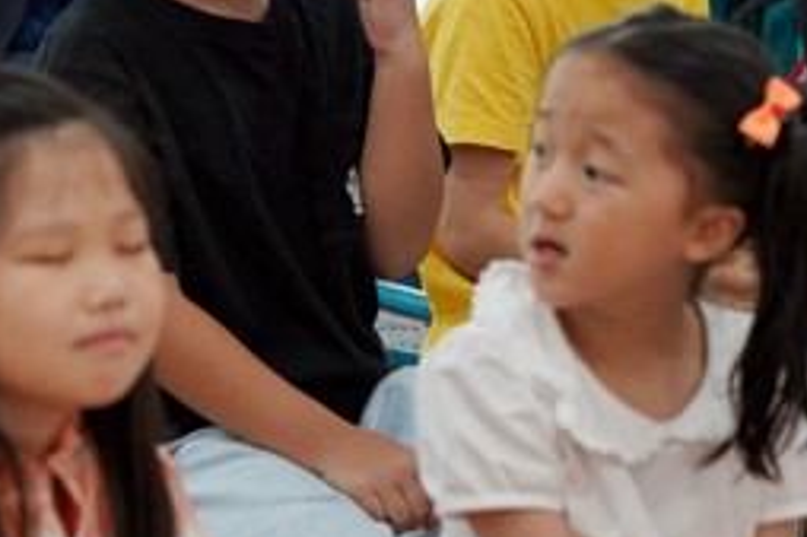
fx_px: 10954
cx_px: 893
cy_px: -143
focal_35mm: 489
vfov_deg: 2.8
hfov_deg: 4.2
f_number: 4
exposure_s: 1/160
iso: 1250
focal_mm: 138
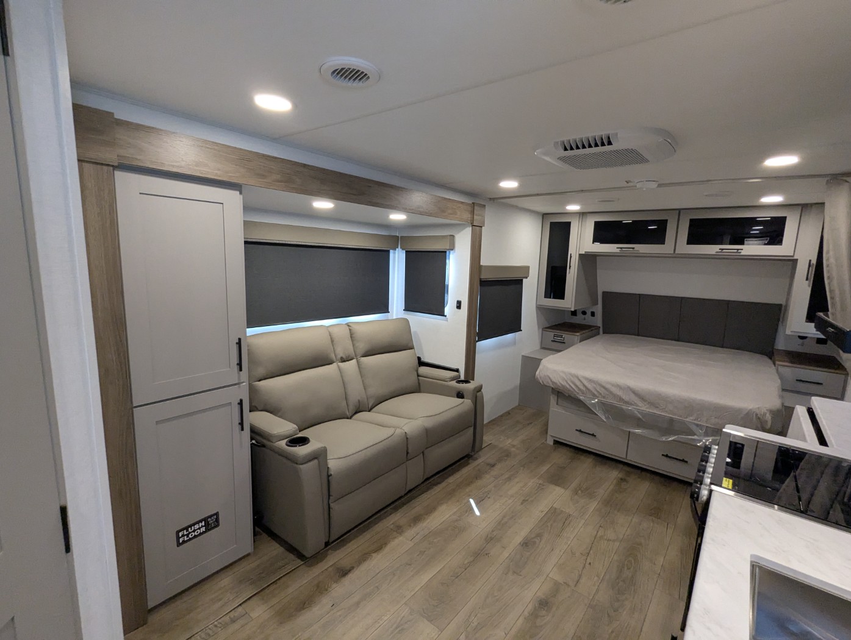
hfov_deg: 94.4
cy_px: 320
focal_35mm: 16
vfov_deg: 78.2
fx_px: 394
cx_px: 426
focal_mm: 2.35
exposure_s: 1/128
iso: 434
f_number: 2.2
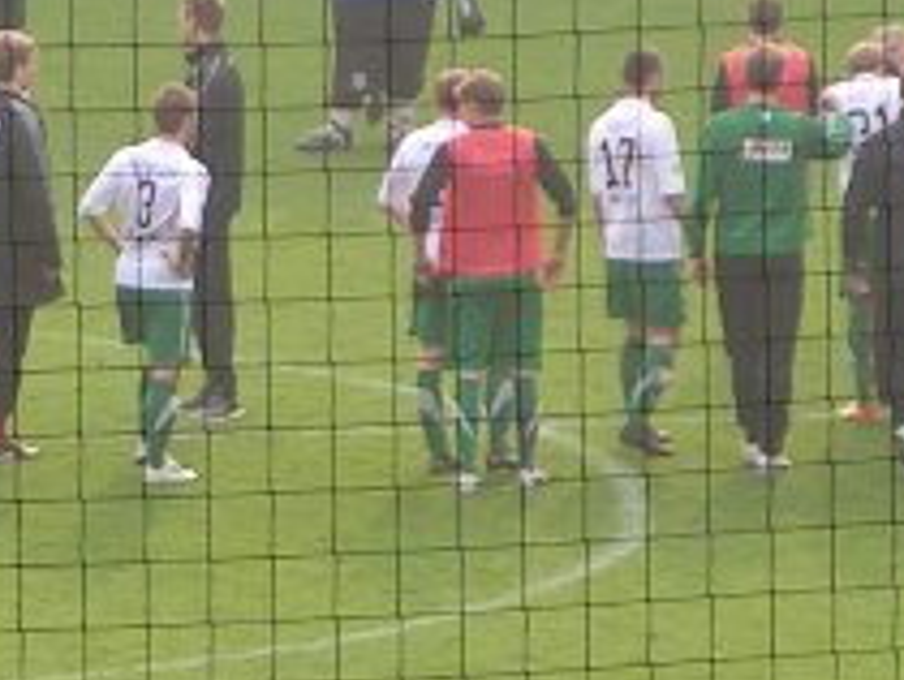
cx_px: -65
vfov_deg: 2.4
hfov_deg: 3.2
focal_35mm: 624
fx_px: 16314
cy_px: 241
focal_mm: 25.1
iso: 50
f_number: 3.5
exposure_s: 1/200
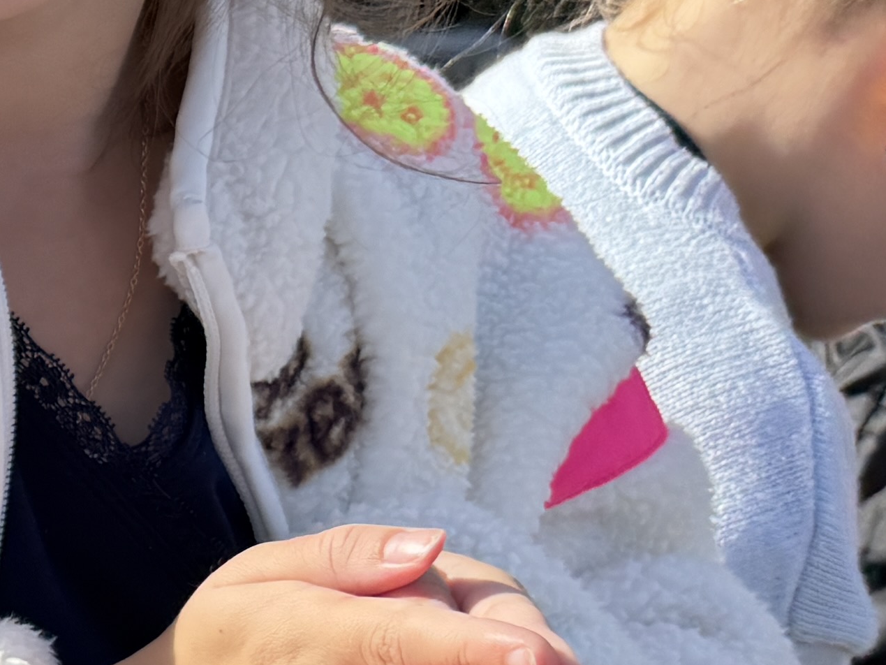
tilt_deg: -29.6
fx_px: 2765
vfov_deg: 13.3
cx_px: -811
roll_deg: +2.3
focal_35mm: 108
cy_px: 813
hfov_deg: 15.2
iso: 100
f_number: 1.78
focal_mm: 6.76
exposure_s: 1/2370
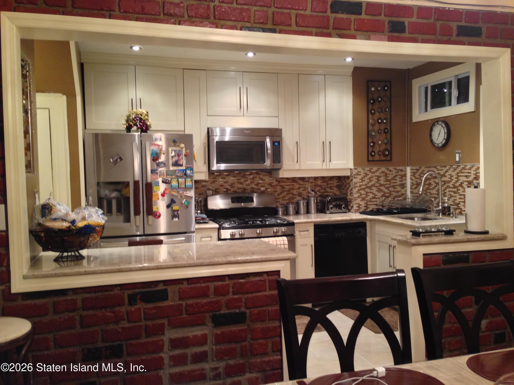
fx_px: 490
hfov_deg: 55.4
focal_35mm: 33
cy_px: 192
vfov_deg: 42.9
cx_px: 257
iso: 200
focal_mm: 4.13
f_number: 2.4
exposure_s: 1/20
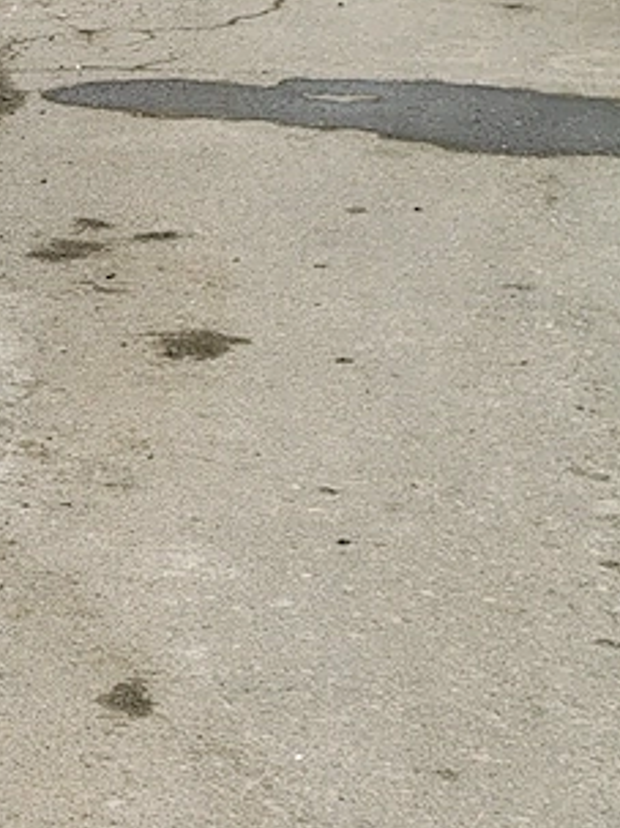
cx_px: -732
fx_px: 2629
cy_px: 448
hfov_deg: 11.7
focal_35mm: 110
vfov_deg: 17.9
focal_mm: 4.71
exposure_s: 1/100
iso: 256
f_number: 1.7
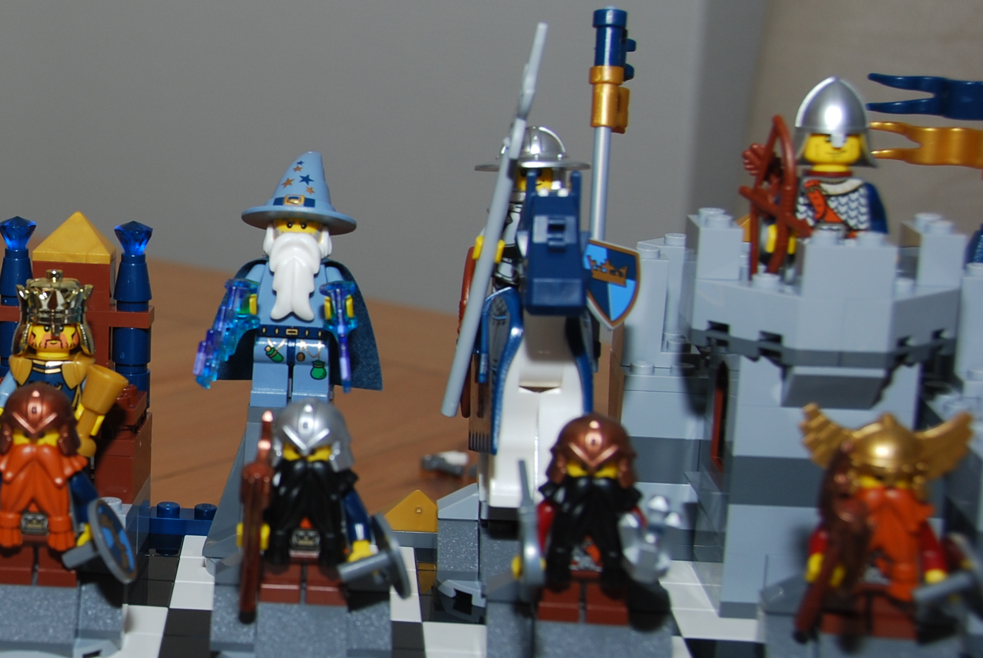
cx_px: -47
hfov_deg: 23.2
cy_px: 390
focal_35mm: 83
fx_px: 2269
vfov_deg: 16.5
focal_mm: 26
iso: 100
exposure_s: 1/125
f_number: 5.6
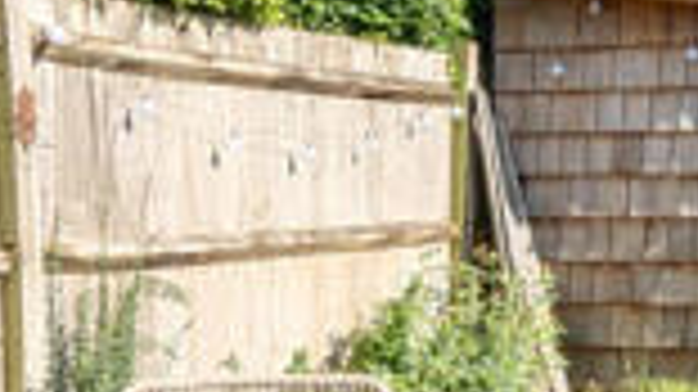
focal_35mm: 84
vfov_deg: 14.4
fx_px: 1554
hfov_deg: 23.9
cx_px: 745
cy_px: 228
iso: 400
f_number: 8
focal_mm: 13
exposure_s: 1/1000
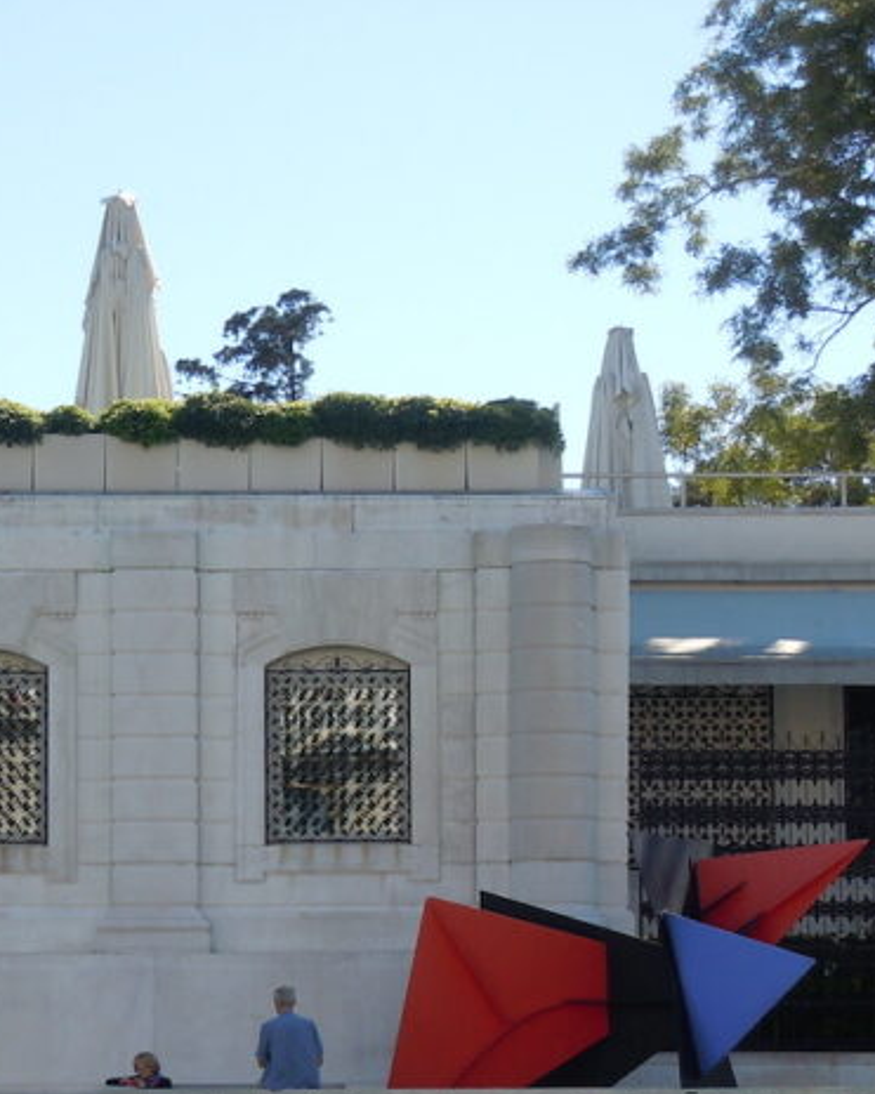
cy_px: 750
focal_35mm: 127
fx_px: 4112
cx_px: 210
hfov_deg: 12.1
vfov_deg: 15.1
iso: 100
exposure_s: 1/400
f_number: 4
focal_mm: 10.6
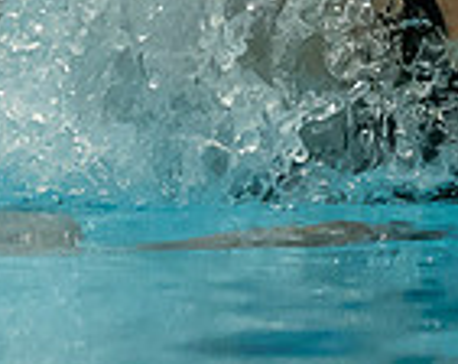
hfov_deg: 0.6
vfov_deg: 0.5
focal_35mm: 3236
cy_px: 2
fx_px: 43743
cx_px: 192
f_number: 2.8
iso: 3200
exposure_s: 1/1600
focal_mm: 200
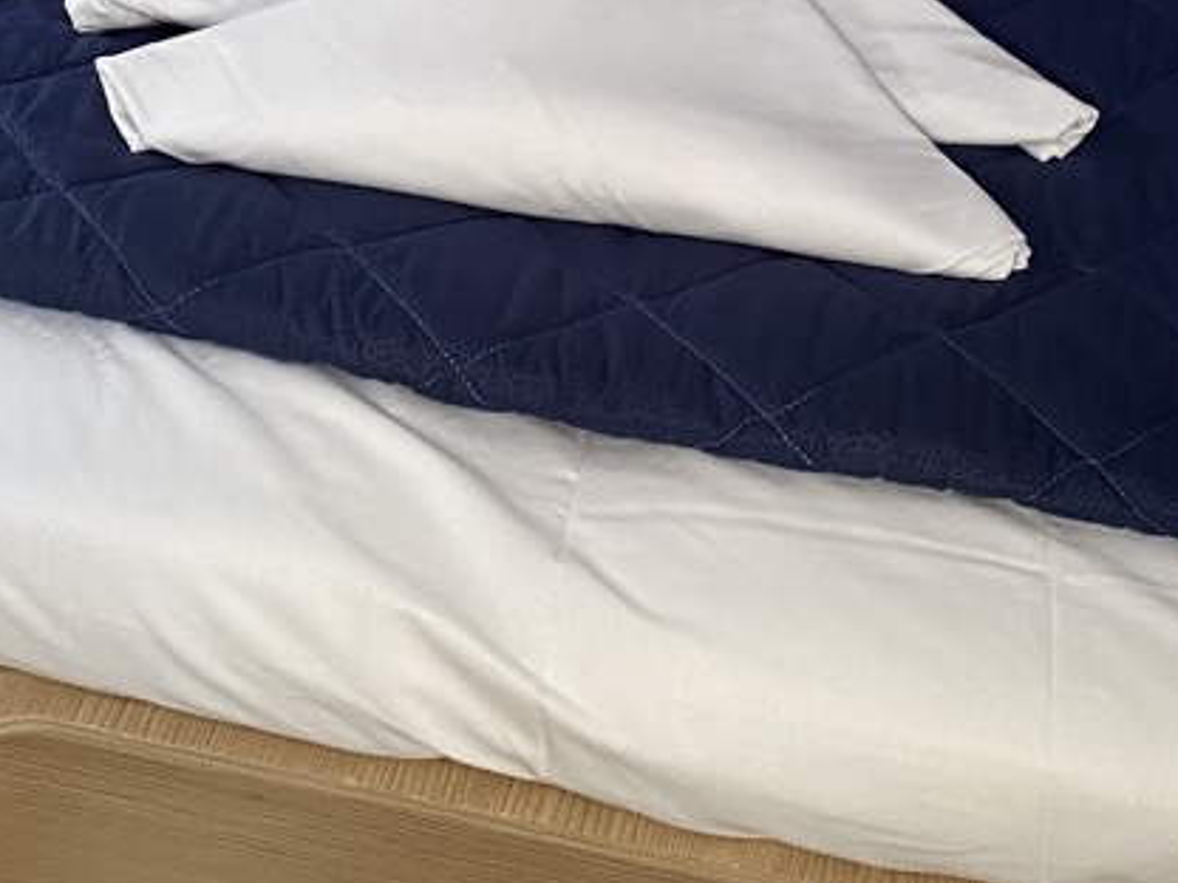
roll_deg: -3.1
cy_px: -156
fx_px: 2552
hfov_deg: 26.0
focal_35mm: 75
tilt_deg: -30.0
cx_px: 603
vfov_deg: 18.7
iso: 200
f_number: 1.8
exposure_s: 1/60
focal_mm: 4.25
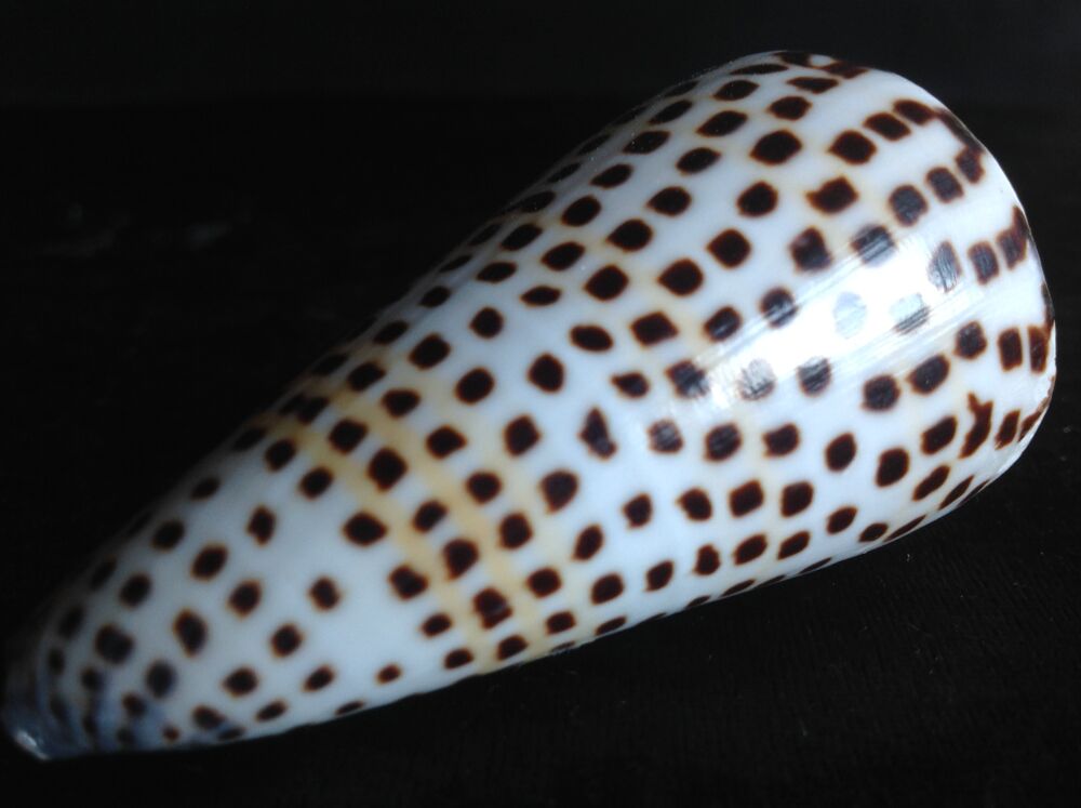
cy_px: 404
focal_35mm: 35
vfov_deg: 40.6
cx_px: 540
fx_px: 1091
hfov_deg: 52.7
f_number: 2.4
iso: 50
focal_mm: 4.28
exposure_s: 1/17
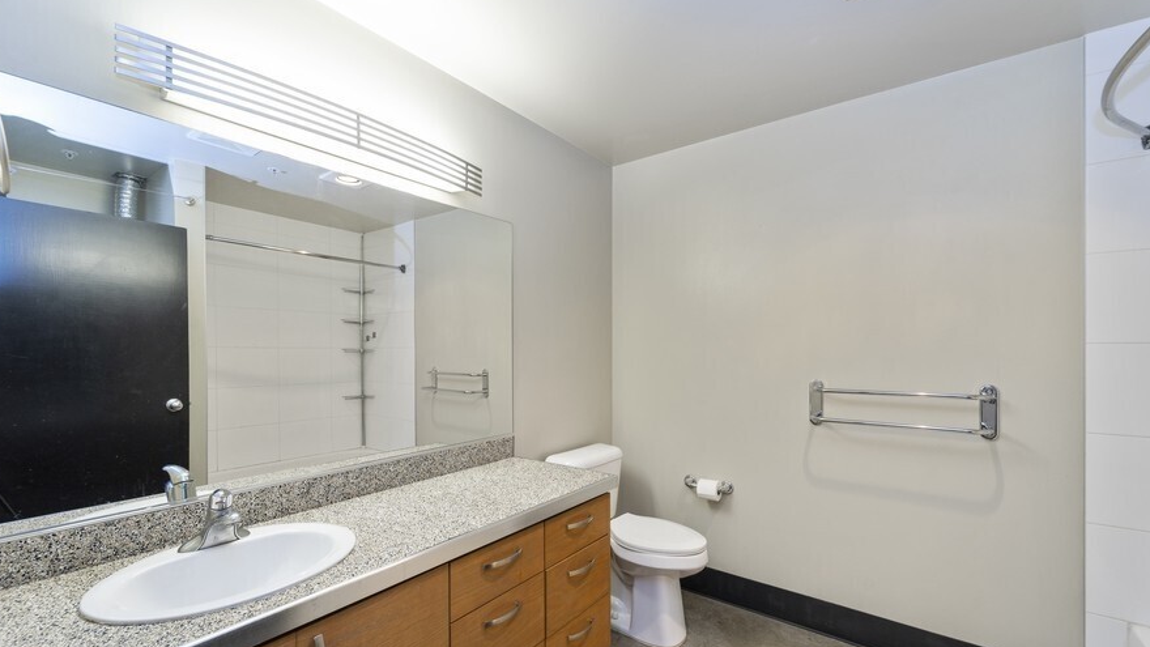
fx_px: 457
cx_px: 568
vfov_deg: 70.4
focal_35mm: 15
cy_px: 353
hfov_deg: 103.0
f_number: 8
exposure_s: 1/4
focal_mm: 14
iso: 200
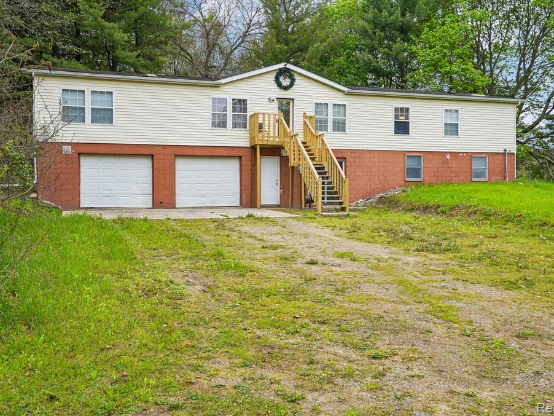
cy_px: 208
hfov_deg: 51.3
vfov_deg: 39.7
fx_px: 576
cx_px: 284
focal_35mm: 36
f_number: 8
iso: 400
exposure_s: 1/125
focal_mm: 33
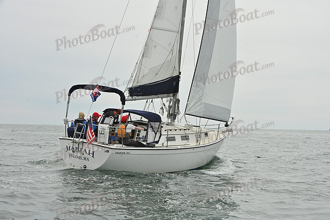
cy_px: 110
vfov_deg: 19.5
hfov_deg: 28.8
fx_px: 642
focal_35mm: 70
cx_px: 165
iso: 320
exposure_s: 1/800
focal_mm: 70
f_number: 10
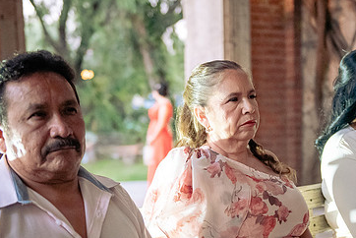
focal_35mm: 80
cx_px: 208
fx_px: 792
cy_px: 179
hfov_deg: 25.3
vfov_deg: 17.0
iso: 6400
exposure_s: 1/125
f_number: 2.8
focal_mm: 50
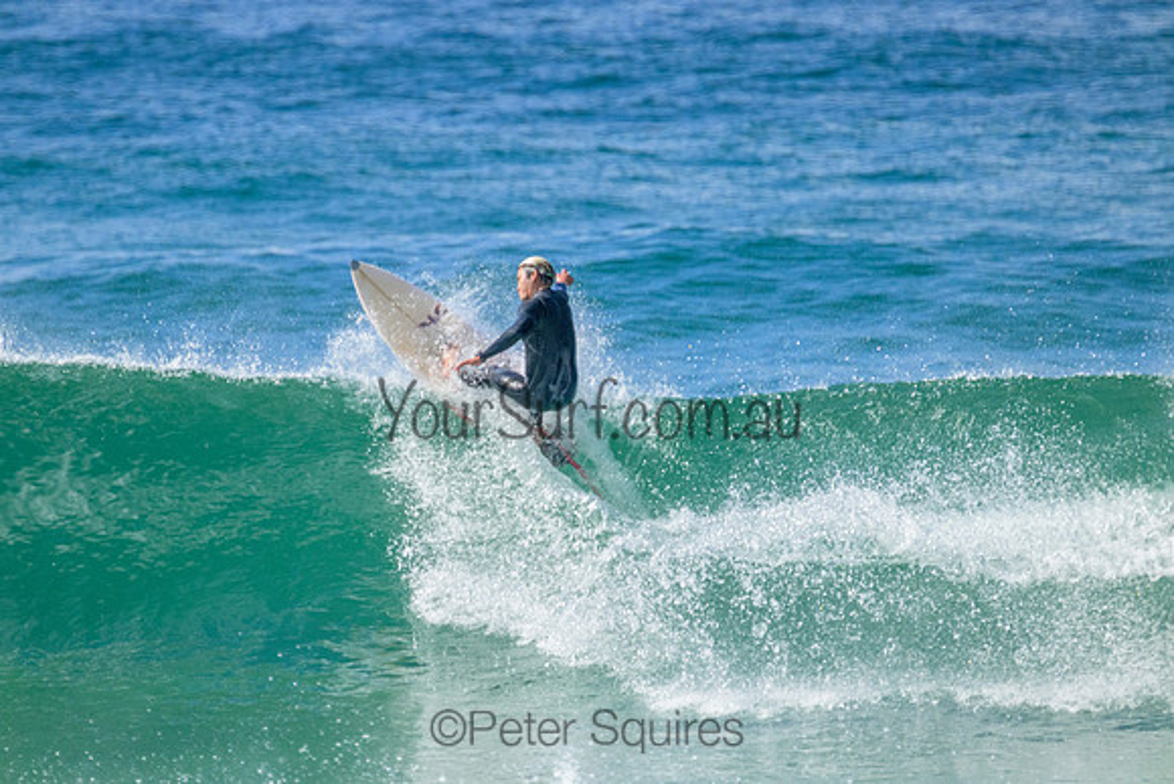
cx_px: 587
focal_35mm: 800
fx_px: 26094
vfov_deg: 1.7
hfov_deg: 2.6
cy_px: 392
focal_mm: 800
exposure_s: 1/1600
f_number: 11
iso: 2500
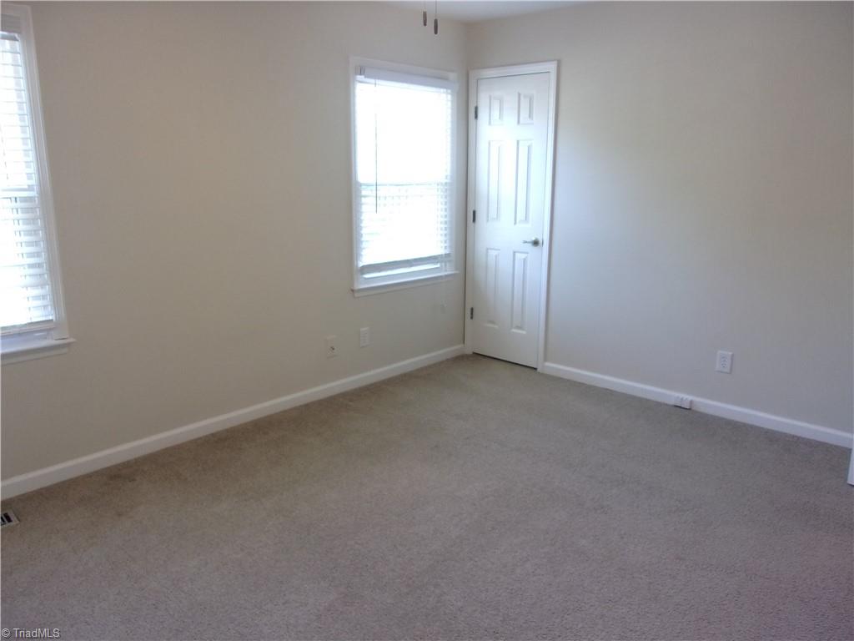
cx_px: 427
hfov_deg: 65.3
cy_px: 320
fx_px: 666
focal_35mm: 27
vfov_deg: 51.4
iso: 148
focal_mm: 4.9
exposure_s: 1/34
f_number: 3
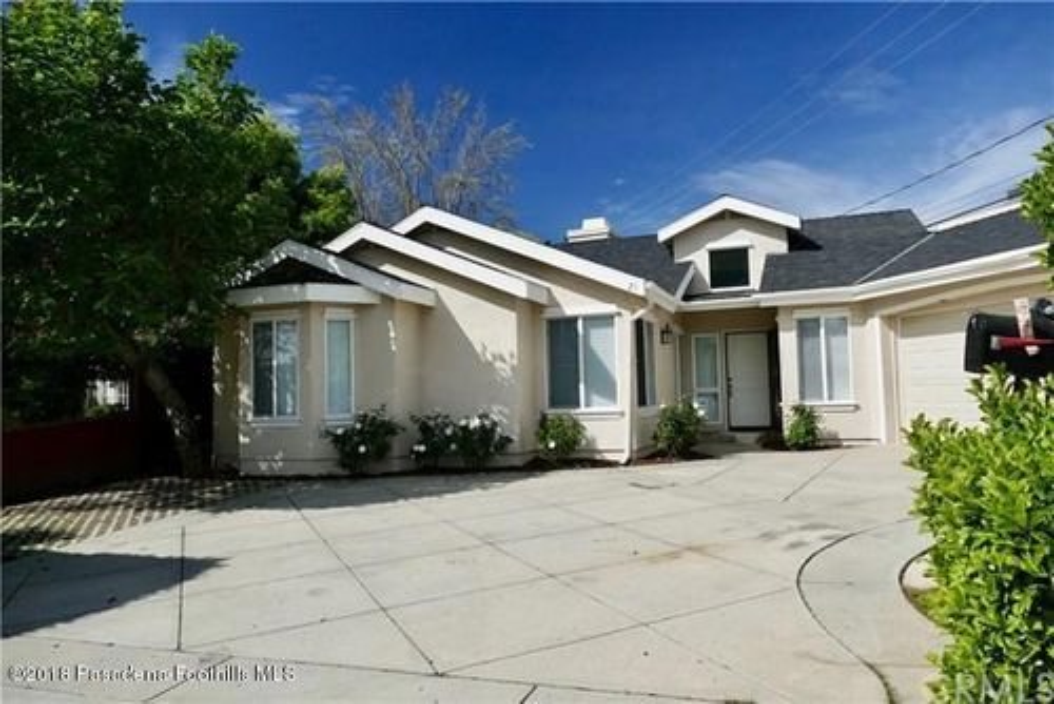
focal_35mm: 25
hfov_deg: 71.5
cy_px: 352
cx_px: 527
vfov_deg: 51.3
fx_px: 732
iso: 125
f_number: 2.8
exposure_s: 1/1000
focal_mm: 9.12
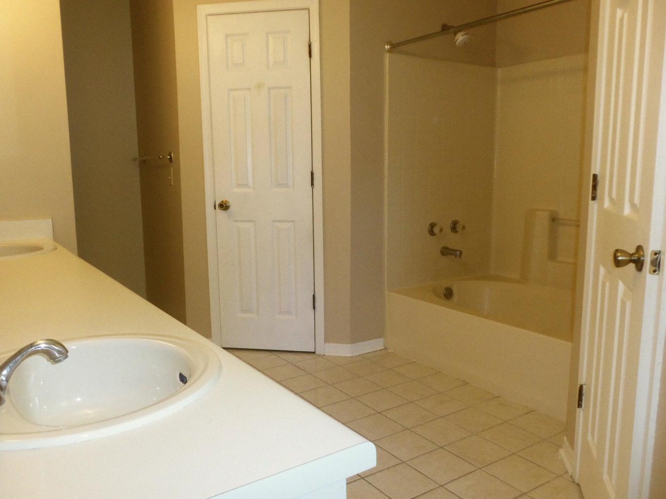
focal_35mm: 28
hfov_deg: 63.4
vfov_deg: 49.8
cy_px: 250
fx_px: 539
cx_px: 333
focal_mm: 5.1
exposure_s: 1/60
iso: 200
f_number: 3.3
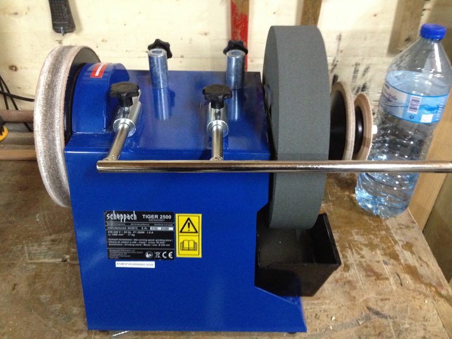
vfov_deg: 40.7
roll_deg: -0.3
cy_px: 170
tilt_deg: -32.1
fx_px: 457
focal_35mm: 35
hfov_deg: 52.6
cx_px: 226
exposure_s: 1/20
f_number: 2.4
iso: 400
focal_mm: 4.28
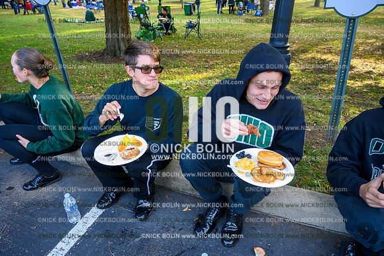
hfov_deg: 73.8
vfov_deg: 53.1
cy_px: 128
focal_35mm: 24
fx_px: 256
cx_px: 192
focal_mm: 24
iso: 2500
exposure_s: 1/400
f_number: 5
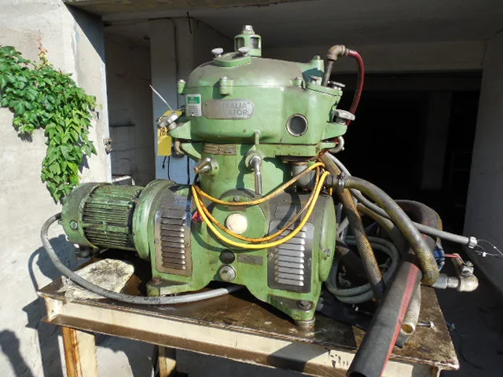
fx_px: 363
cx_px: 252
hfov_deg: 69.4
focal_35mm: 25
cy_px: 188
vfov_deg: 54.9
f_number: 3.3
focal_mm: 4.5
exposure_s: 1/640
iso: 125
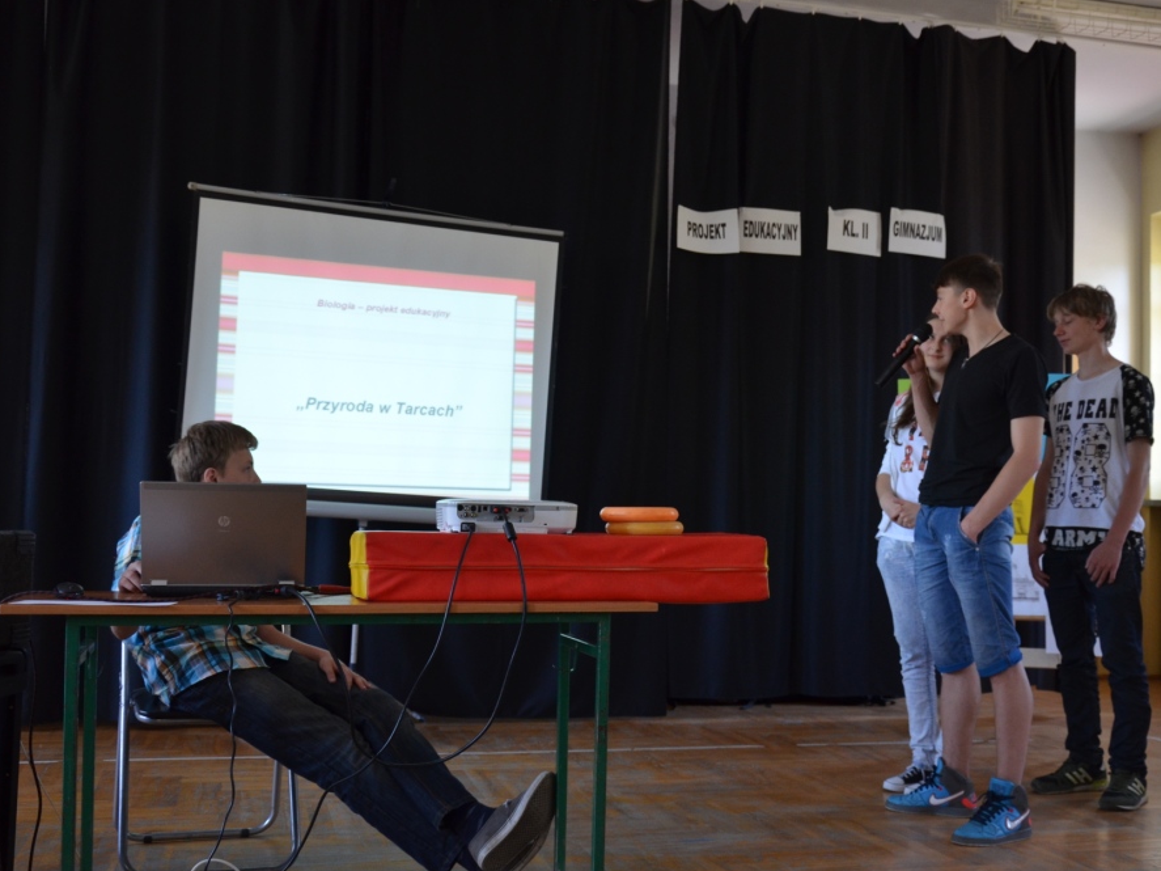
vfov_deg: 34.7
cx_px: 634
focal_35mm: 42
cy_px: 436
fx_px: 1394
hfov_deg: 45.2
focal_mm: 25
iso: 720
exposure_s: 1/60
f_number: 4
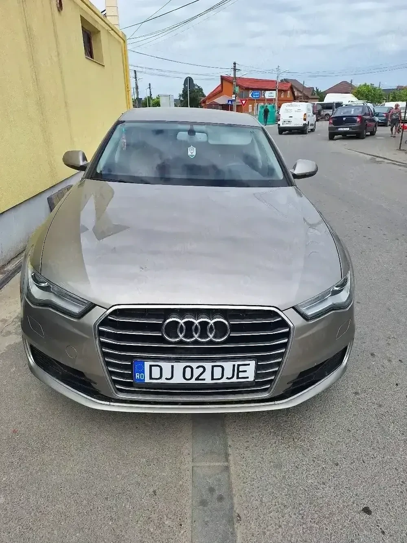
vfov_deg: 73.9
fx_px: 361
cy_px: 272
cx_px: 204
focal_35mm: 23
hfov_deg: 58.9
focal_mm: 5.54
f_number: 1.8
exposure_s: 1/2000
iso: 40
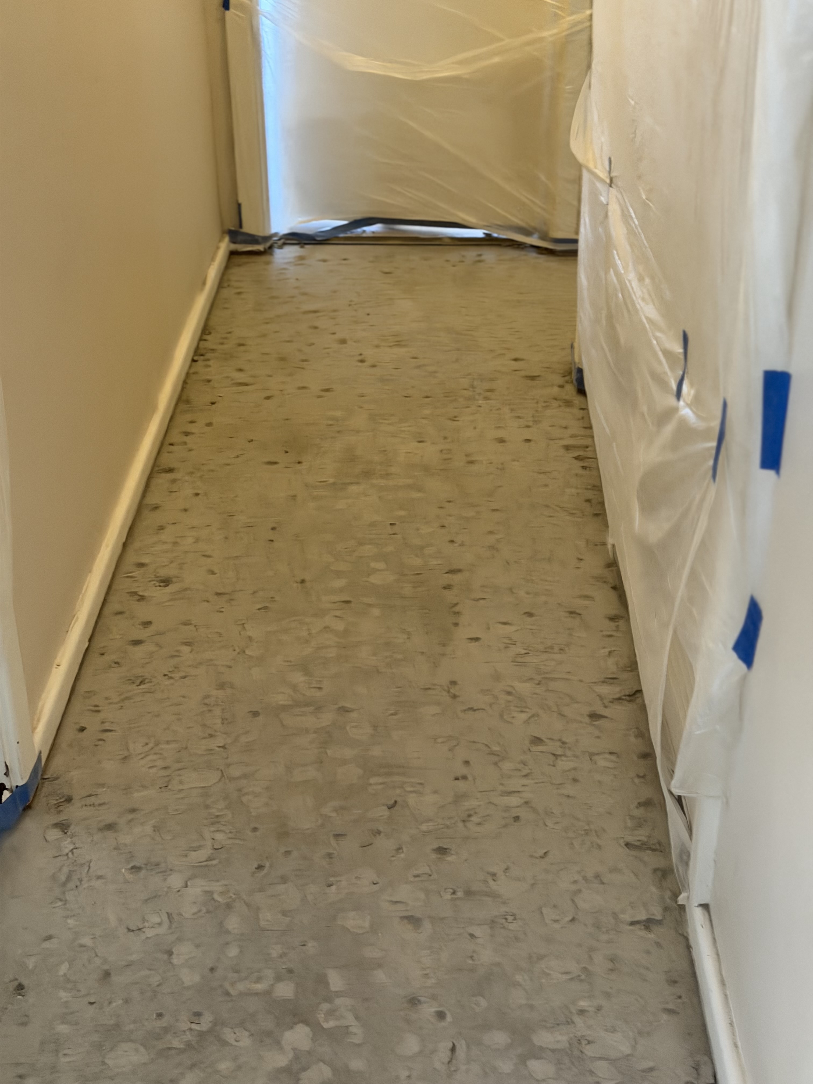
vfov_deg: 39.7
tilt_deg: -31.0
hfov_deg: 30.3
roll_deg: -0.6
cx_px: 406
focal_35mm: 48
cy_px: 542
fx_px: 1503
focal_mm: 6.76
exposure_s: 1/40
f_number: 1.78
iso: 320
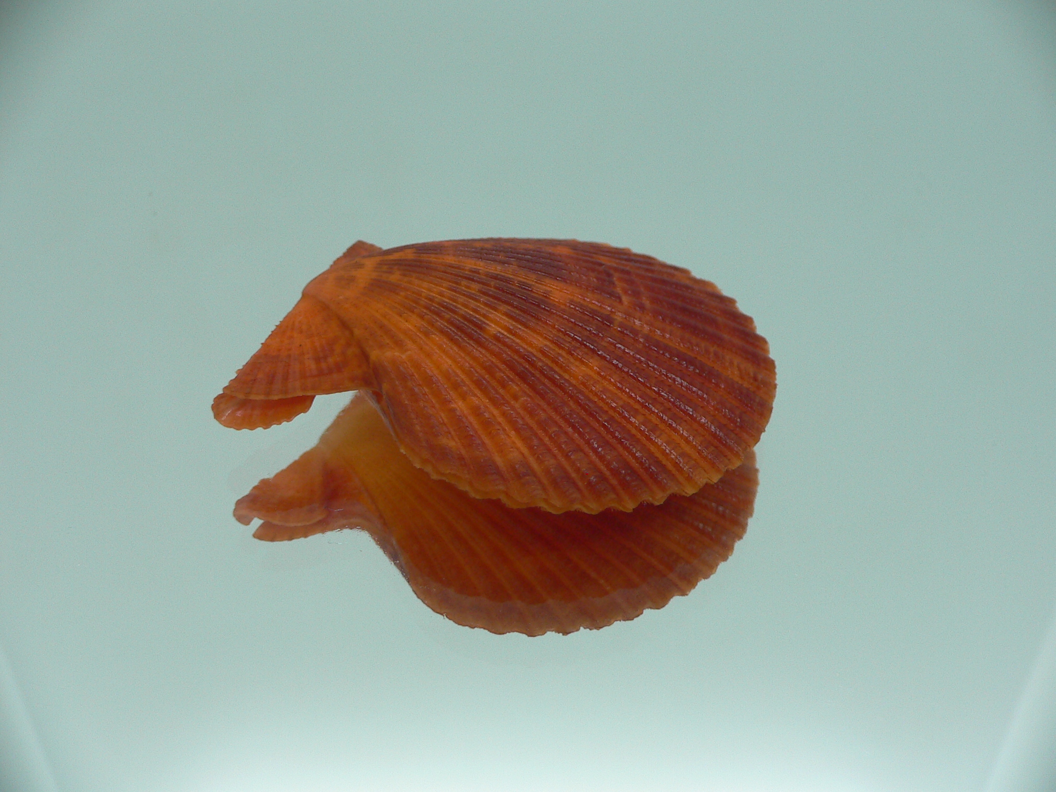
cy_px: 396
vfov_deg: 40.7
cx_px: 528
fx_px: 1068
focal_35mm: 35
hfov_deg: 52.6
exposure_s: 1/60
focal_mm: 4.6
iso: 100
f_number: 2.8
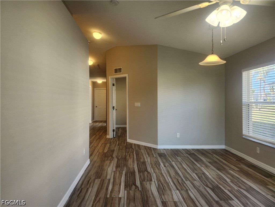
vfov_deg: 58.9
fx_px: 183
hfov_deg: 73.9
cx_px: 138
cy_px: 104
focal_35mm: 23
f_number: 1.8
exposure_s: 1/120
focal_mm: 5.54
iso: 64
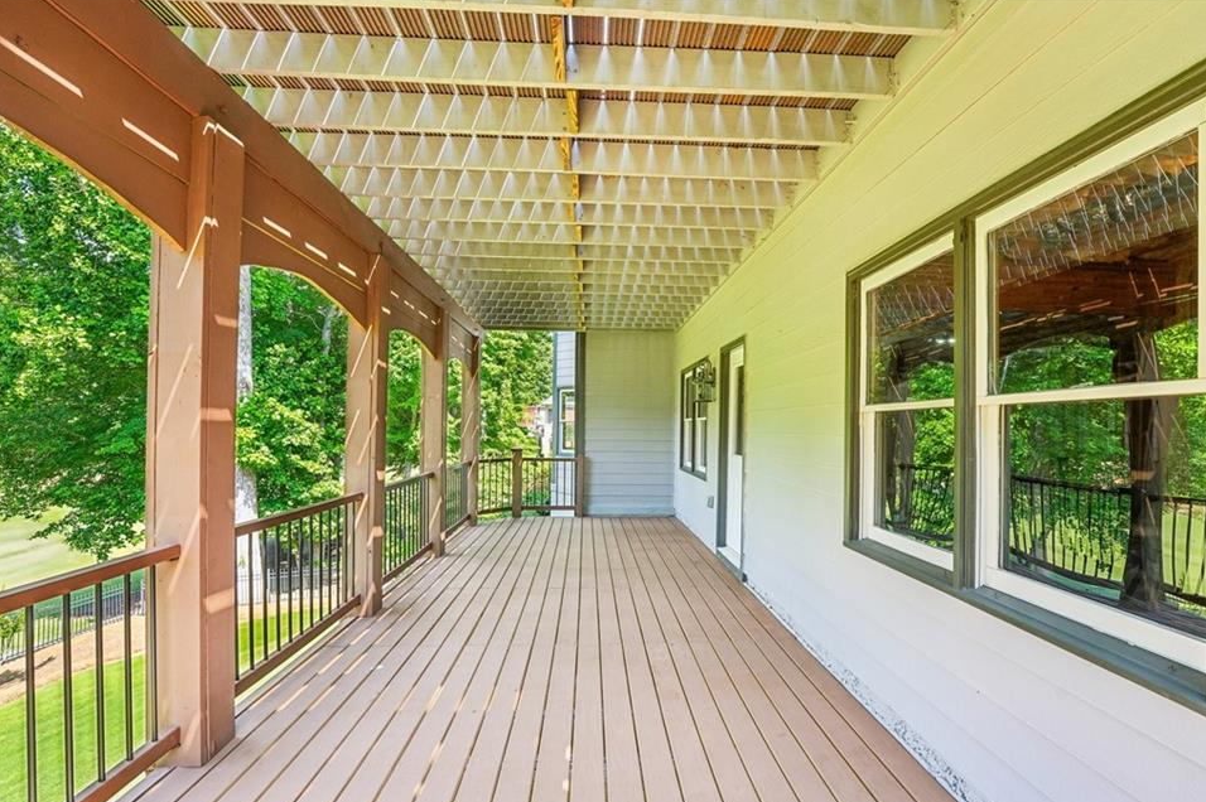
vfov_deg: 77.2
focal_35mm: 15
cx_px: 623
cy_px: 423
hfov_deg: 100.4
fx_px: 502
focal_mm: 14
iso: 320
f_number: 8
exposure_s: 1/80
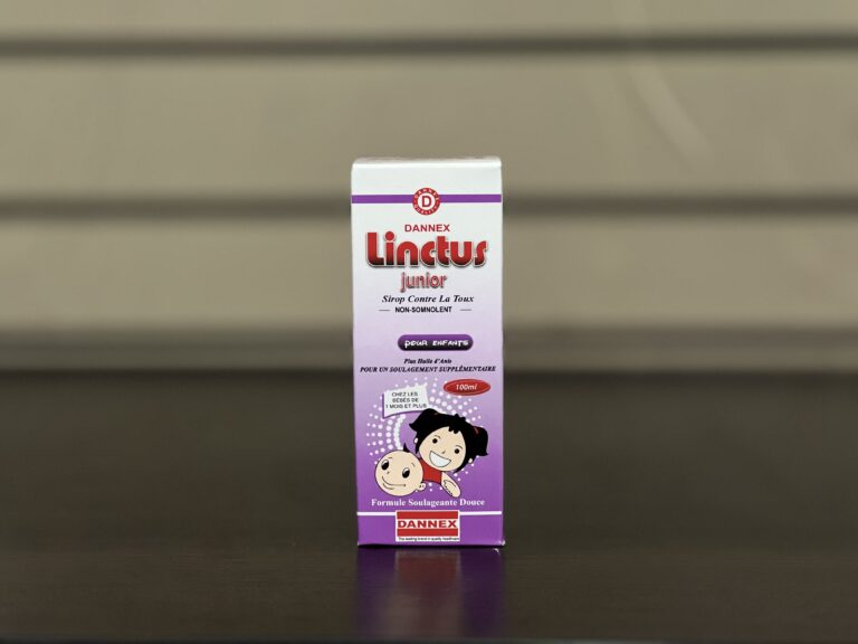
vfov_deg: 19.1
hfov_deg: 25.3
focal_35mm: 77
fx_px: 1909
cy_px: 322
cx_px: 429
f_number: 2.8
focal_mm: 9
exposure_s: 1/33
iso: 400
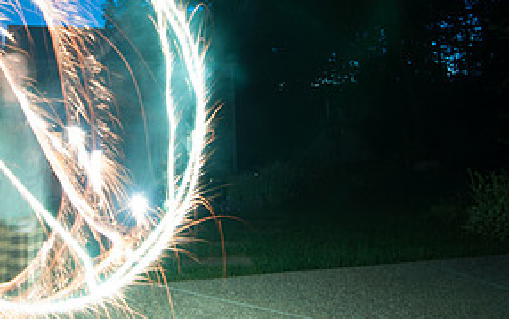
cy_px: 69
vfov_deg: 36.2
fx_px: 472
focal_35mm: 34
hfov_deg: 53.7
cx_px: 119
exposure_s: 5
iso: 200
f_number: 2.8
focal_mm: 11
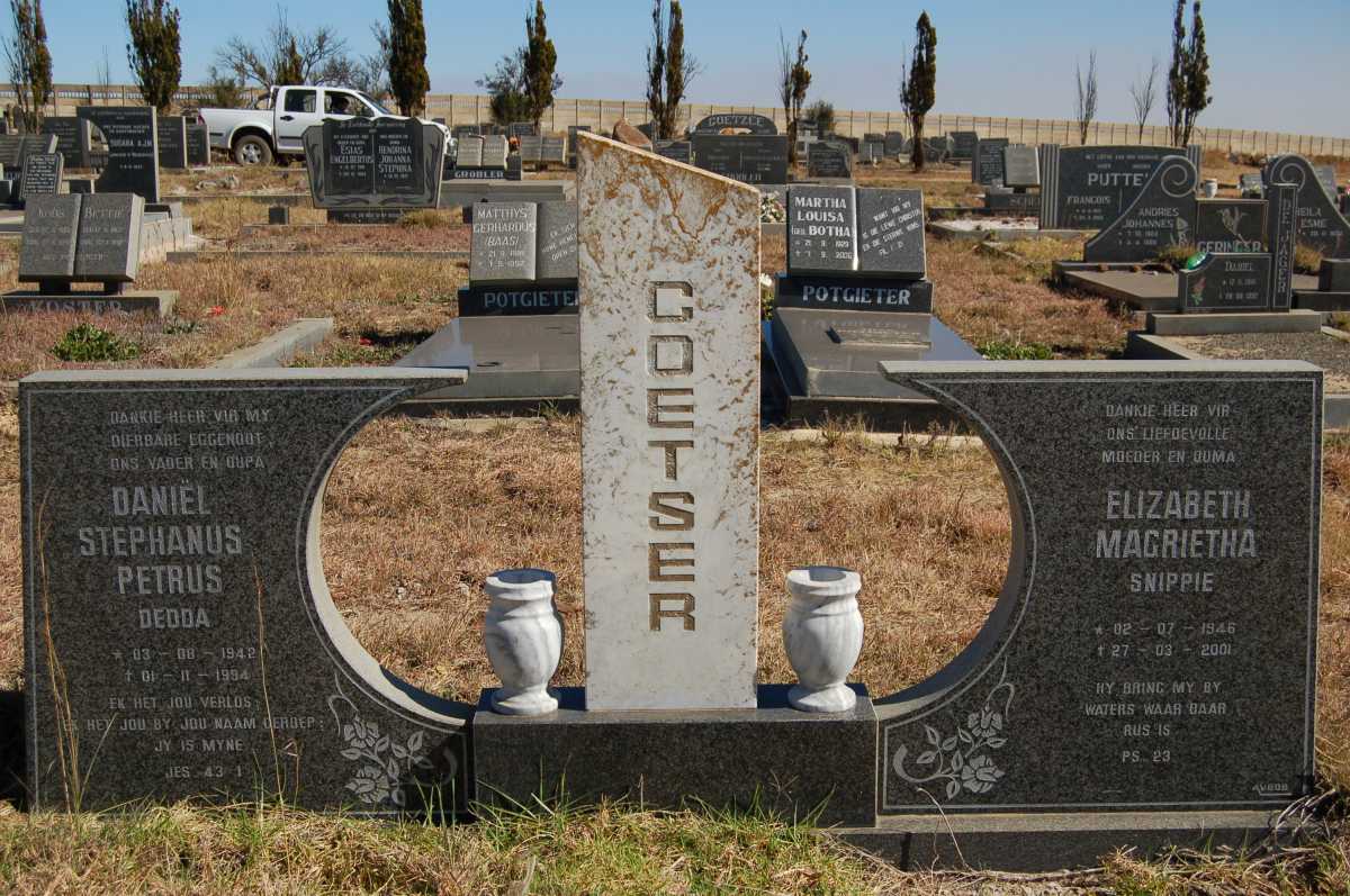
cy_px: 448
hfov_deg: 43.7
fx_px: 1685
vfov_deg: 29.8
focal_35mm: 45
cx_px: 675
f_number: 6.3
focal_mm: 30
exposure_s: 1/640
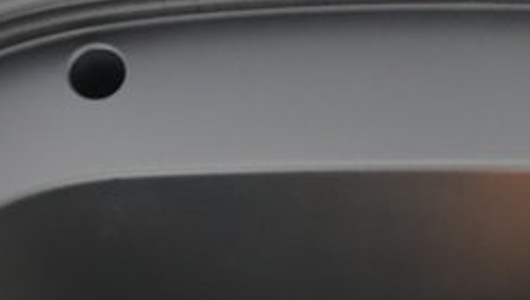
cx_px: 476
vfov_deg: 16.4
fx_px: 957
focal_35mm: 68
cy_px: 432
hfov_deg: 29.7
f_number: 2.8
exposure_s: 1/160
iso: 10000
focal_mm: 25
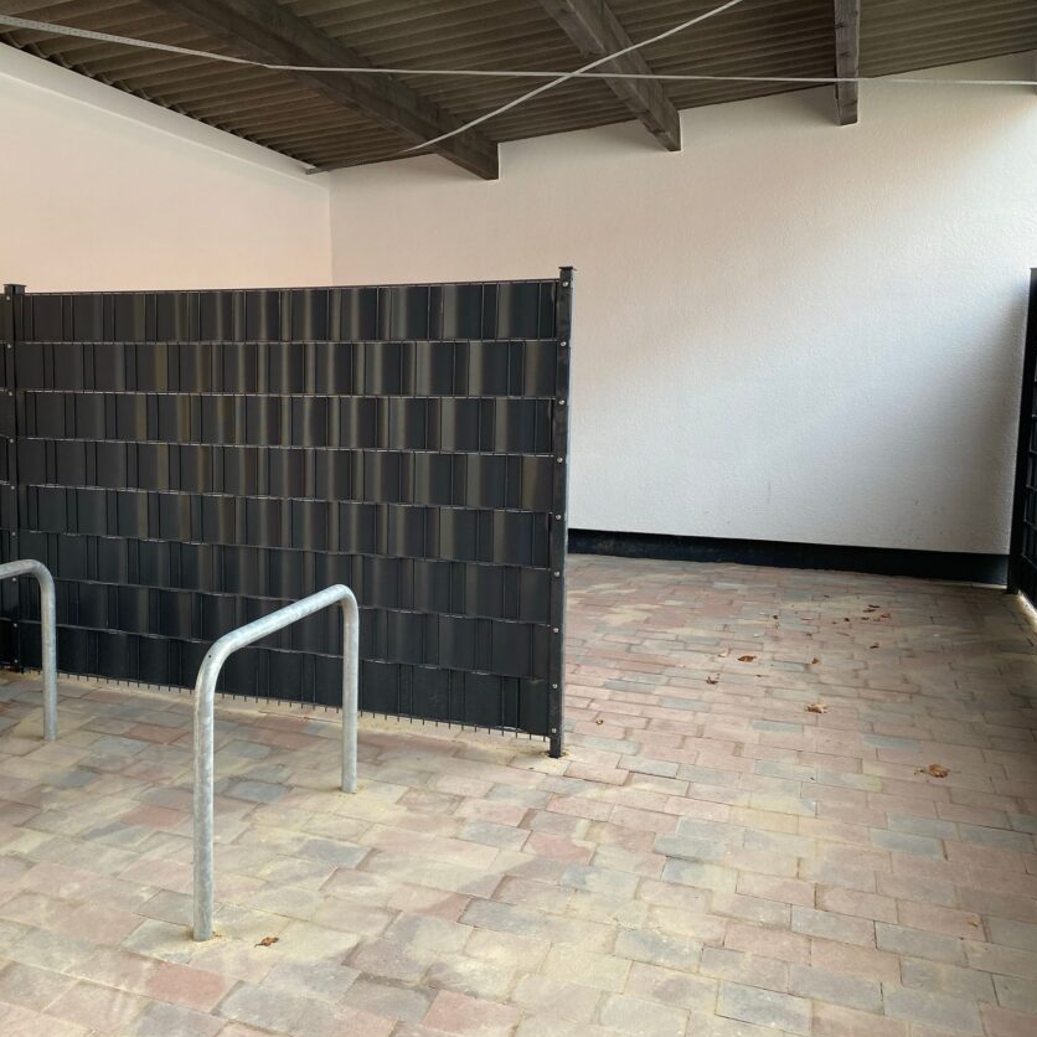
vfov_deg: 49.7
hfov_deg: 48.7
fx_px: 1118
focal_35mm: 33
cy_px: 497
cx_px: 327
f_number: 1.8
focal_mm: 4.25
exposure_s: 1/122
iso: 50
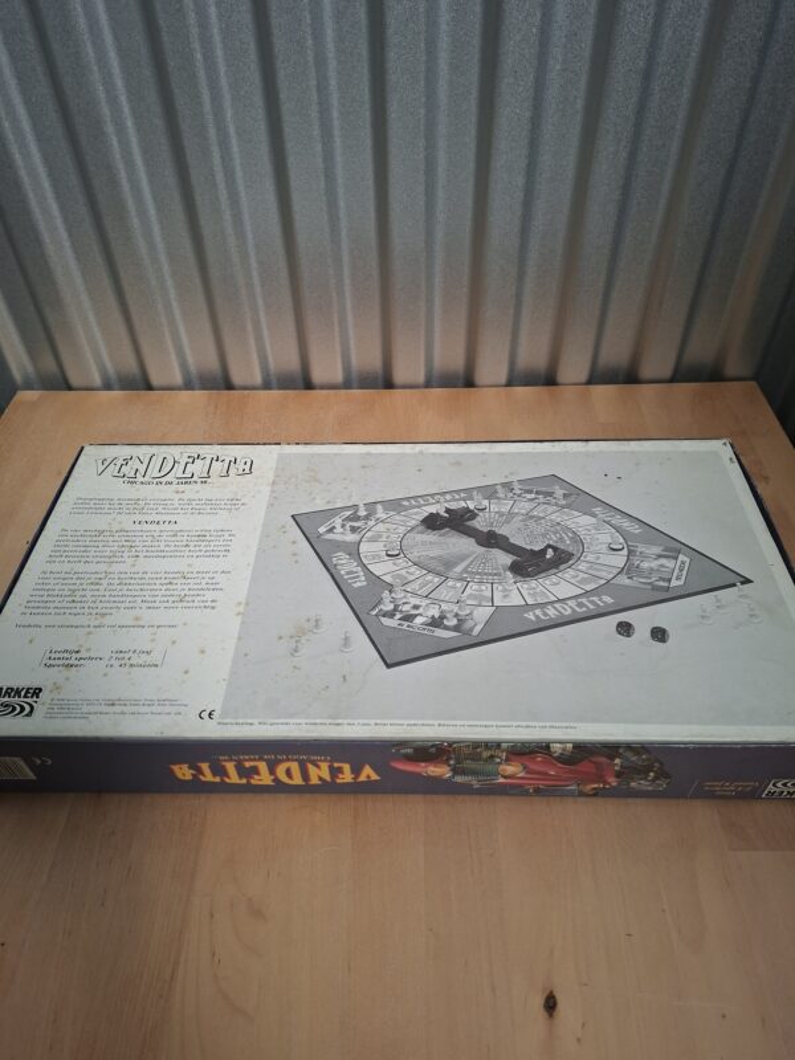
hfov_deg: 58.9
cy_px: 530
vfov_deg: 73.9
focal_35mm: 23
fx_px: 704
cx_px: 398
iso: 250
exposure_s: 1/100
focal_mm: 5.54
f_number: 1.8
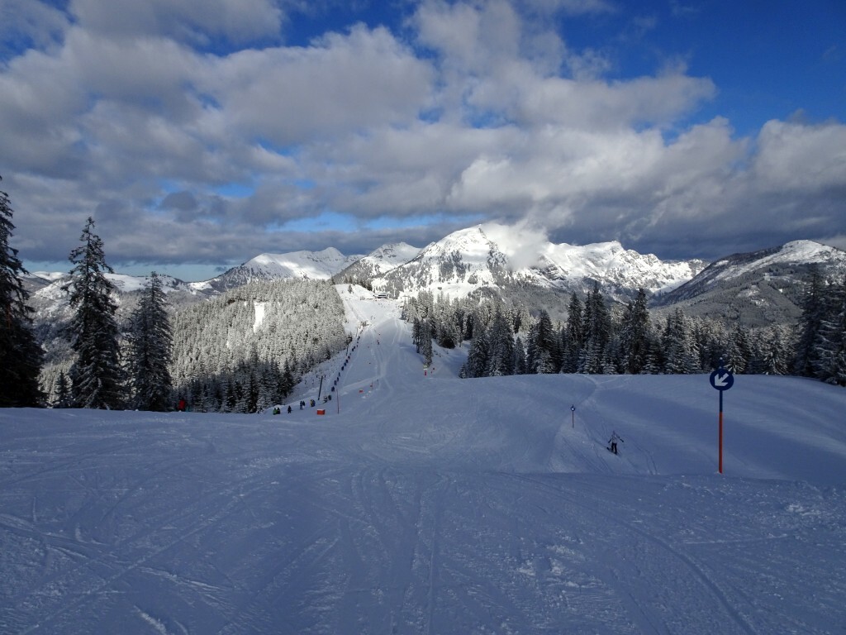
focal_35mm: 24
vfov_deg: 56.8
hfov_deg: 71.6
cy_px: 318
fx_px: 587
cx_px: 423
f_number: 4
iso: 80
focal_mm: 4.1
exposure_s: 1/2000
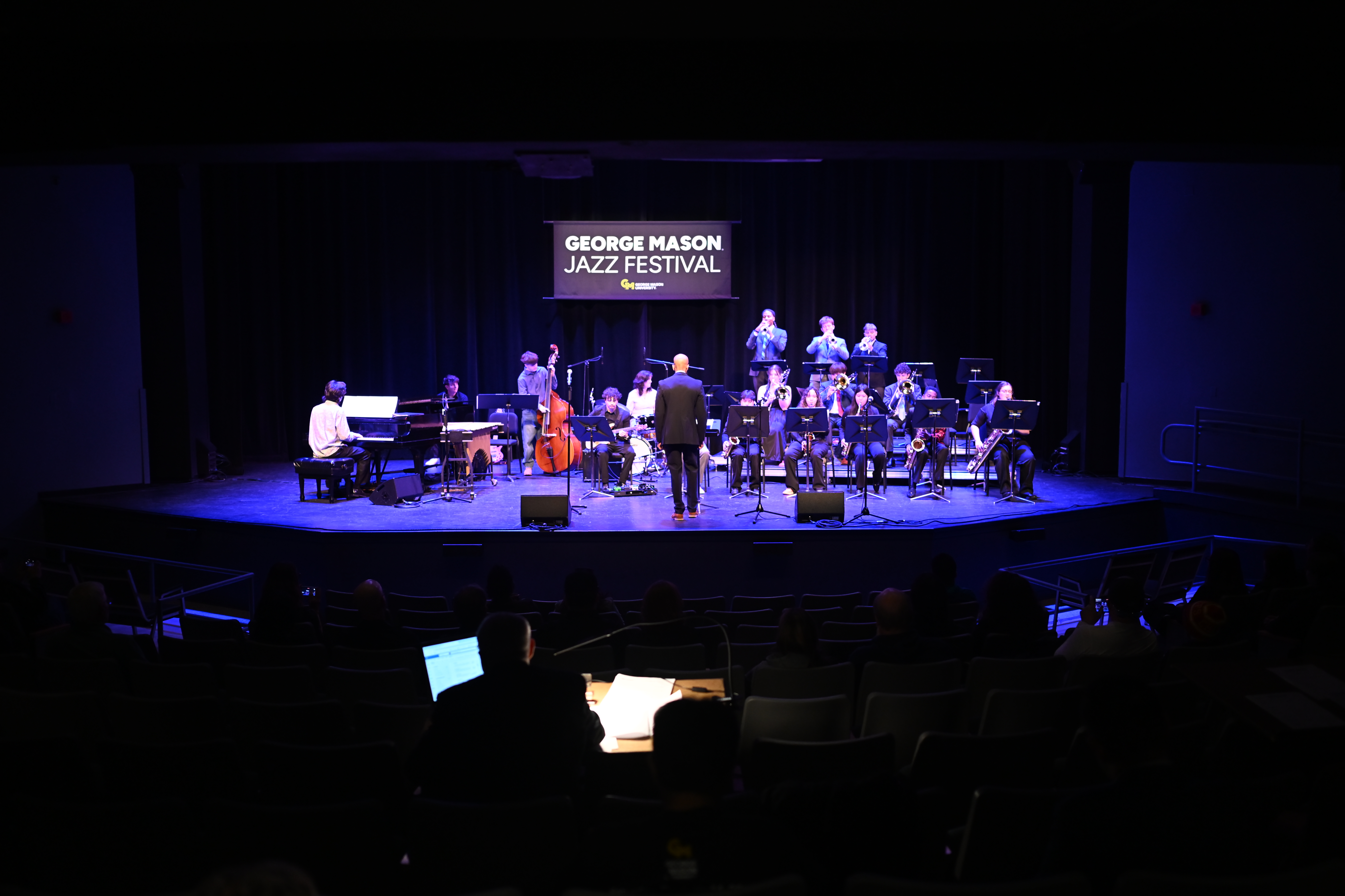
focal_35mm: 35
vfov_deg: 37.9
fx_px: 1308
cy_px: 448
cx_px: 672
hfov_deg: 54.4
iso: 1800
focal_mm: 35
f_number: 1.8
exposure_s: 1/125
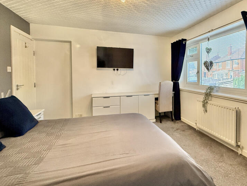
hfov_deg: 80.7
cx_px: 150
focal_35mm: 20
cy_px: 78
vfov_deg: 65.6
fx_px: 143
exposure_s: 1/100
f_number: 2.2
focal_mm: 2.22
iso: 400
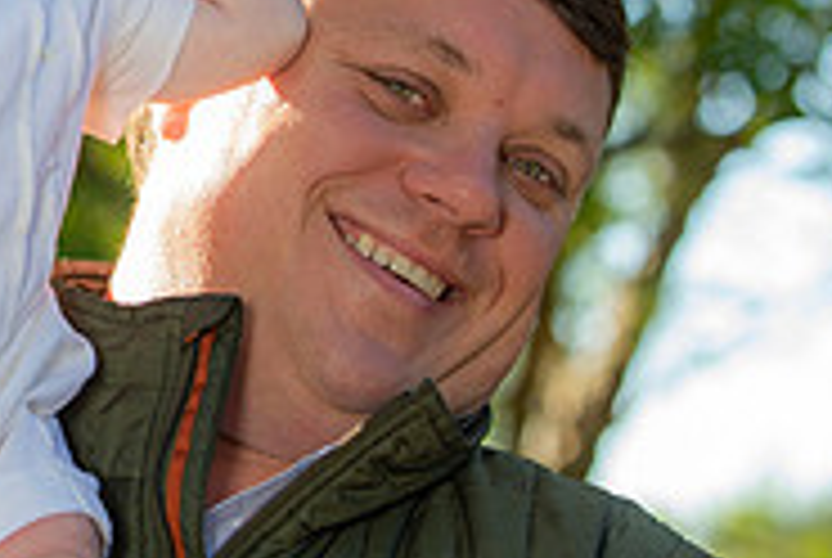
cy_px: 166
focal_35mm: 244
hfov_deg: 8.4
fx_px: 5648
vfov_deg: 5.7
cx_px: 9
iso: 250
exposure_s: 1/250
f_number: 6.3
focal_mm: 78
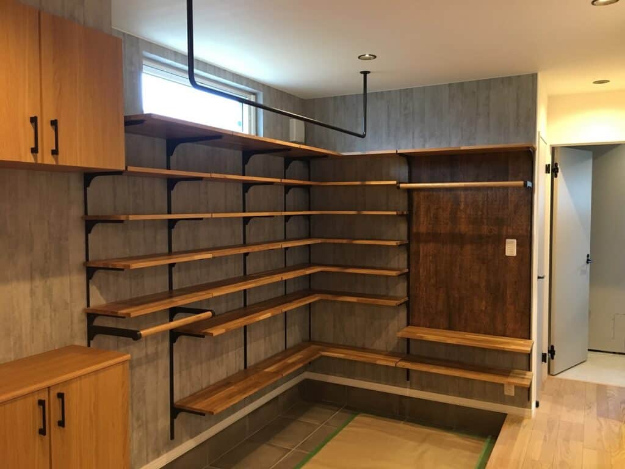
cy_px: 234
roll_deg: +0.4
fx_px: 524
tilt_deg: -2.0
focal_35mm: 29
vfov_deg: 48.2
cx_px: 312
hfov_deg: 61.7
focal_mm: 4.15
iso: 200
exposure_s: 1/24
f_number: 2.2
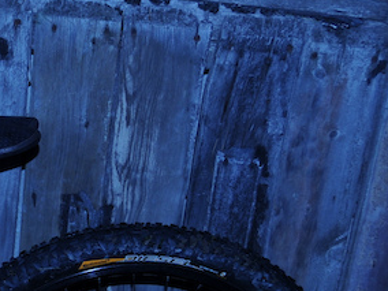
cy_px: 238
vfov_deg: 14.1
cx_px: -156
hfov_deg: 17.4
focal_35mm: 104
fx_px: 1166
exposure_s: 1/60
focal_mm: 20
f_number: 3.5
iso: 200
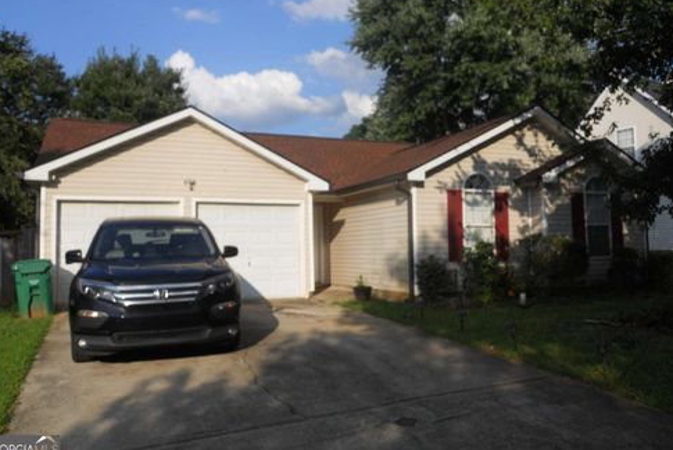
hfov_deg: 61.9
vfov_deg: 43.6
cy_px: 201
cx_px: 329
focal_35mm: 30
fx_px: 561
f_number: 5.4
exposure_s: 1/400
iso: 80
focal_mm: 5
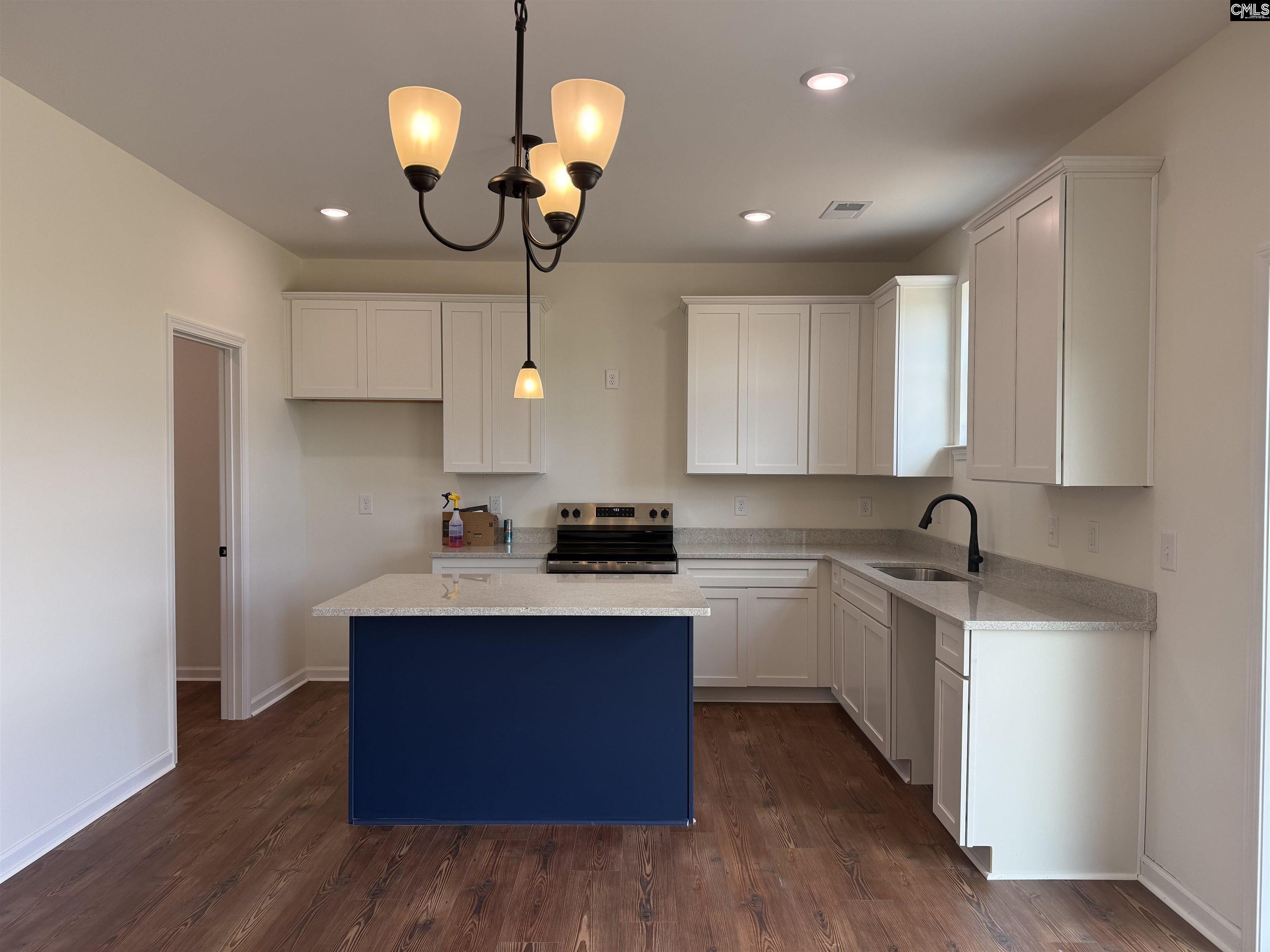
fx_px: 881
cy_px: 476
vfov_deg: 56.8
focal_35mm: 24
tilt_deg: -1.6
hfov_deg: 71.6
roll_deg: -0.4
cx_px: 635
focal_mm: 6.76
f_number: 1.78
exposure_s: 1/322
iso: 100
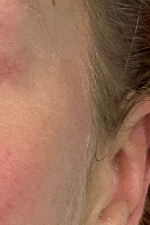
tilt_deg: -43.3
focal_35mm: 115
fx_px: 719
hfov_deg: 11.0
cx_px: -133
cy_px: 110
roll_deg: +25.0
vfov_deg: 17.8
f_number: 1.8
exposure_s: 1/100
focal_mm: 3
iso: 64
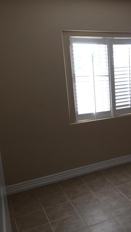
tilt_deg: -12.4
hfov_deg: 25.4
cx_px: 150
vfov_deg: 47.4
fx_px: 266
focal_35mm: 43
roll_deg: -0.6
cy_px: 117
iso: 50
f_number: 2.2
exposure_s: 1/120
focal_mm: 4.15
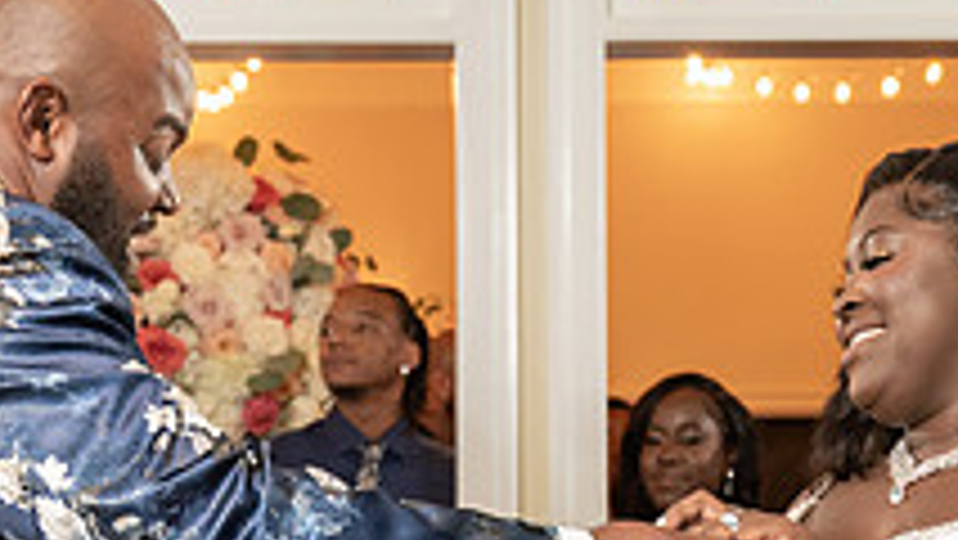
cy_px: 744
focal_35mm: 107
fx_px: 2719
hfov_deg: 20.0
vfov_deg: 11.0
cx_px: 388
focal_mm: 36
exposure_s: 1/200
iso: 4000
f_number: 4
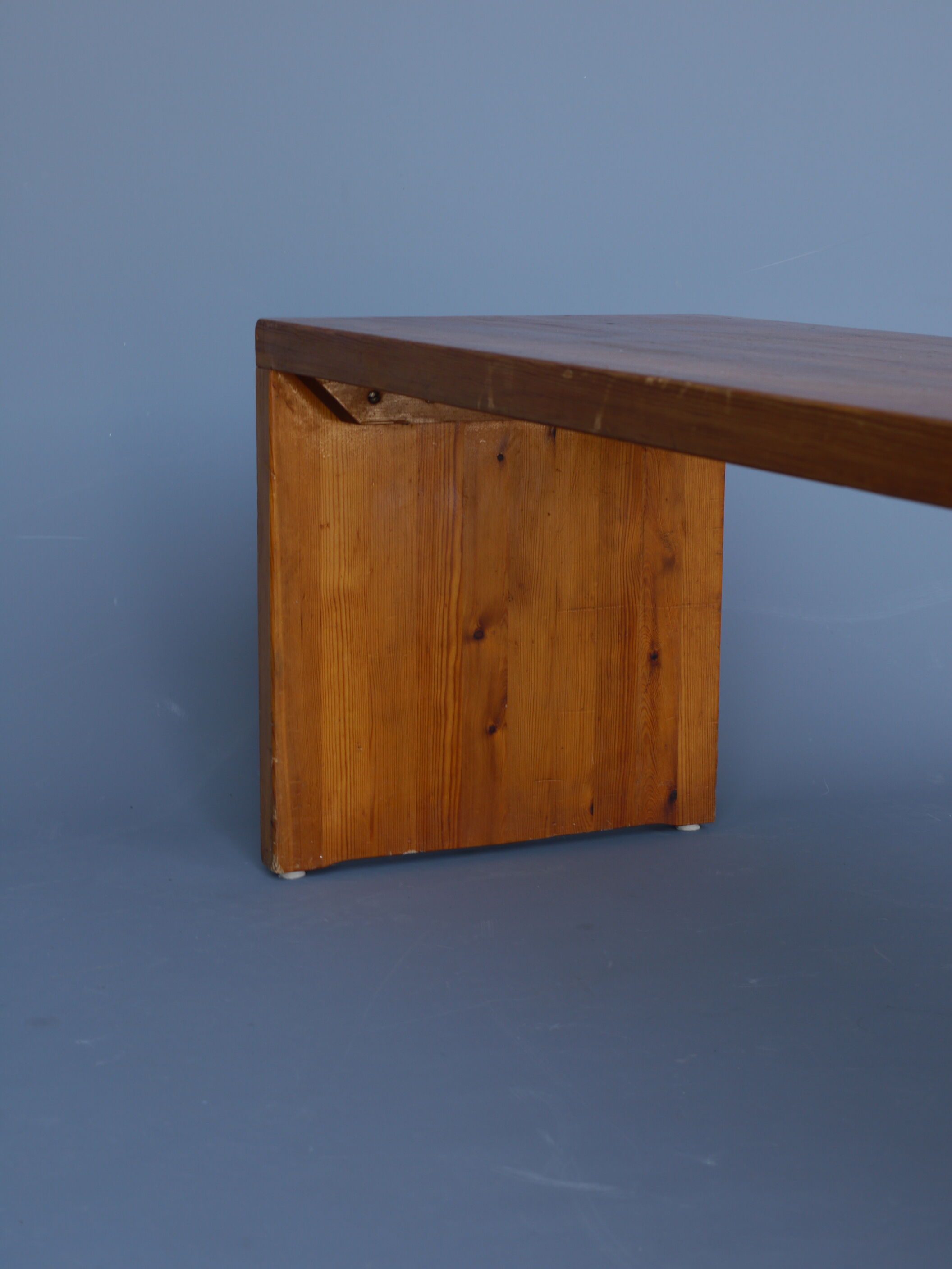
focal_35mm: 60
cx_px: 476
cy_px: 634
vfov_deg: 32.2
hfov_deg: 24.4
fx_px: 2200
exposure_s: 1/30
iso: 100
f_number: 5.3
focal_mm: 30
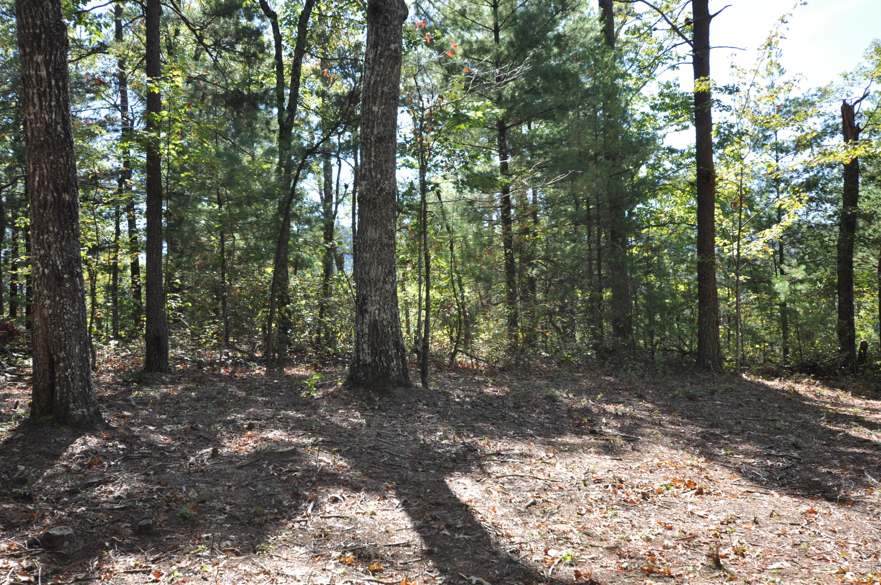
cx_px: 440
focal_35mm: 36
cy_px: 292
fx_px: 880
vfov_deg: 36.8
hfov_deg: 53.2
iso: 200
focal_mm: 24
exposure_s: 1/200
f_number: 5
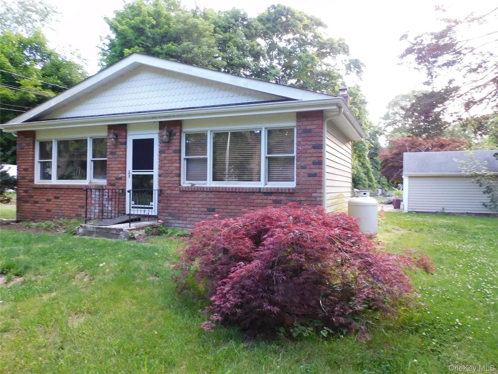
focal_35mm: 24
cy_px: 187
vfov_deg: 56.8
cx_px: 249
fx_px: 345
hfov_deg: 71.6
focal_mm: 4.3
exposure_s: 1/30
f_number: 3.3
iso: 140
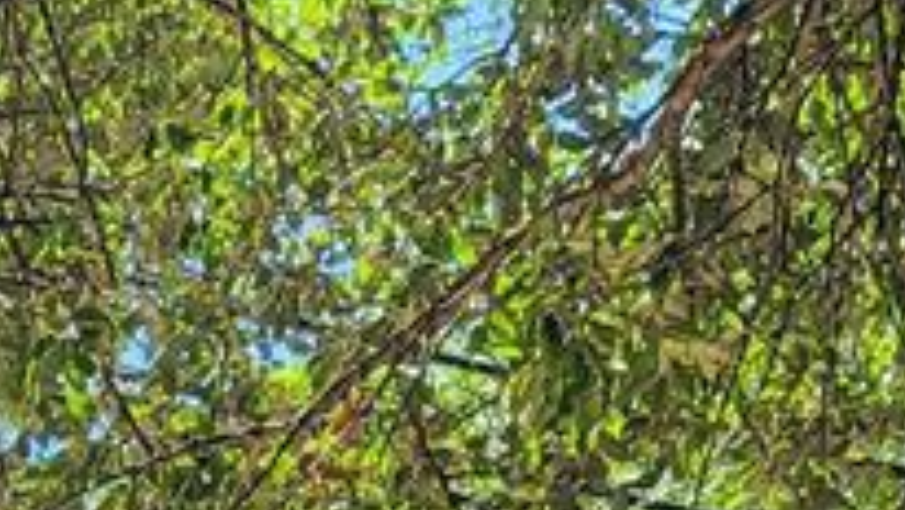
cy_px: 1095
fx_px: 3120
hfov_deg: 15.0
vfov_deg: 8.7
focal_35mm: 130
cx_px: -536
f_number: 1.8
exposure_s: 1/570
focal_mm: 6.7
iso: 16
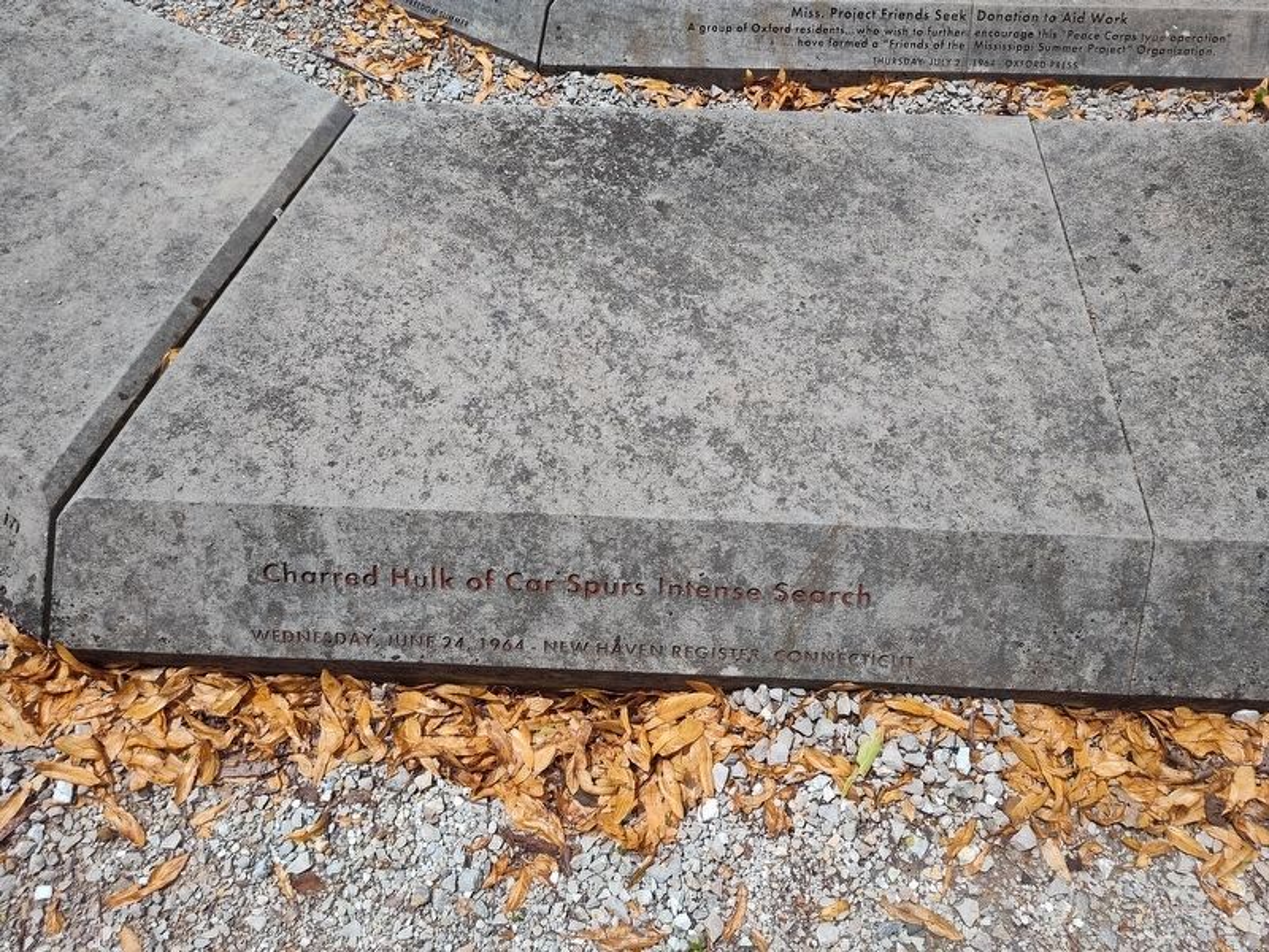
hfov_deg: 73.9
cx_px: 634
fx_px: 843
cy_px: 476
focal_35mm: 23
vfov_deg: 58.9
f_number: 1.8
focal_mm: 5.56
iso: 100
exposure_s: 1/1190
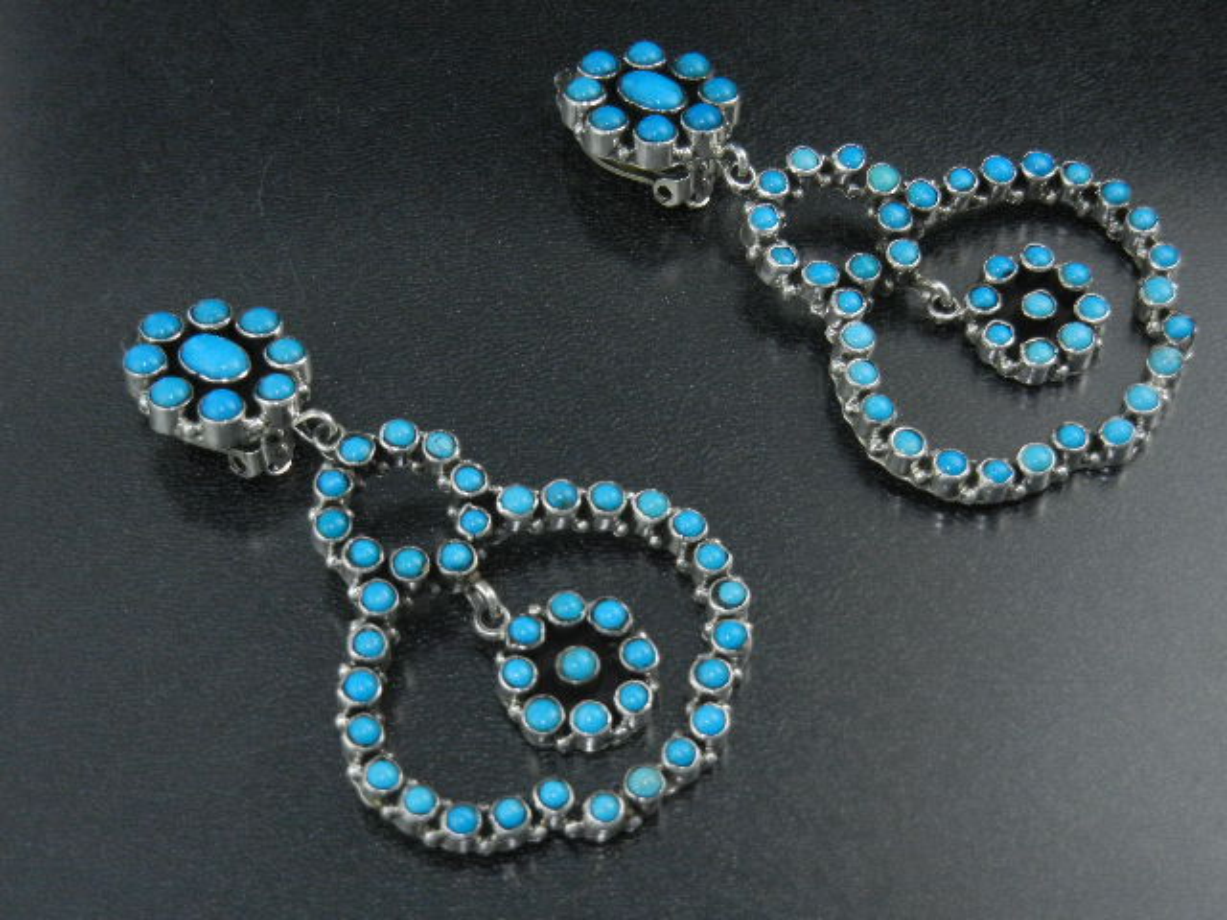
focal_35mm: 68
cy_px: 460
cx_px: 614
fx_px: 2410
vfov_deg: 21.6
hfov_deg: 28.6
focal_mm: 12.2
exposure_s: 1/30
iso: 800
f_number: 8.2
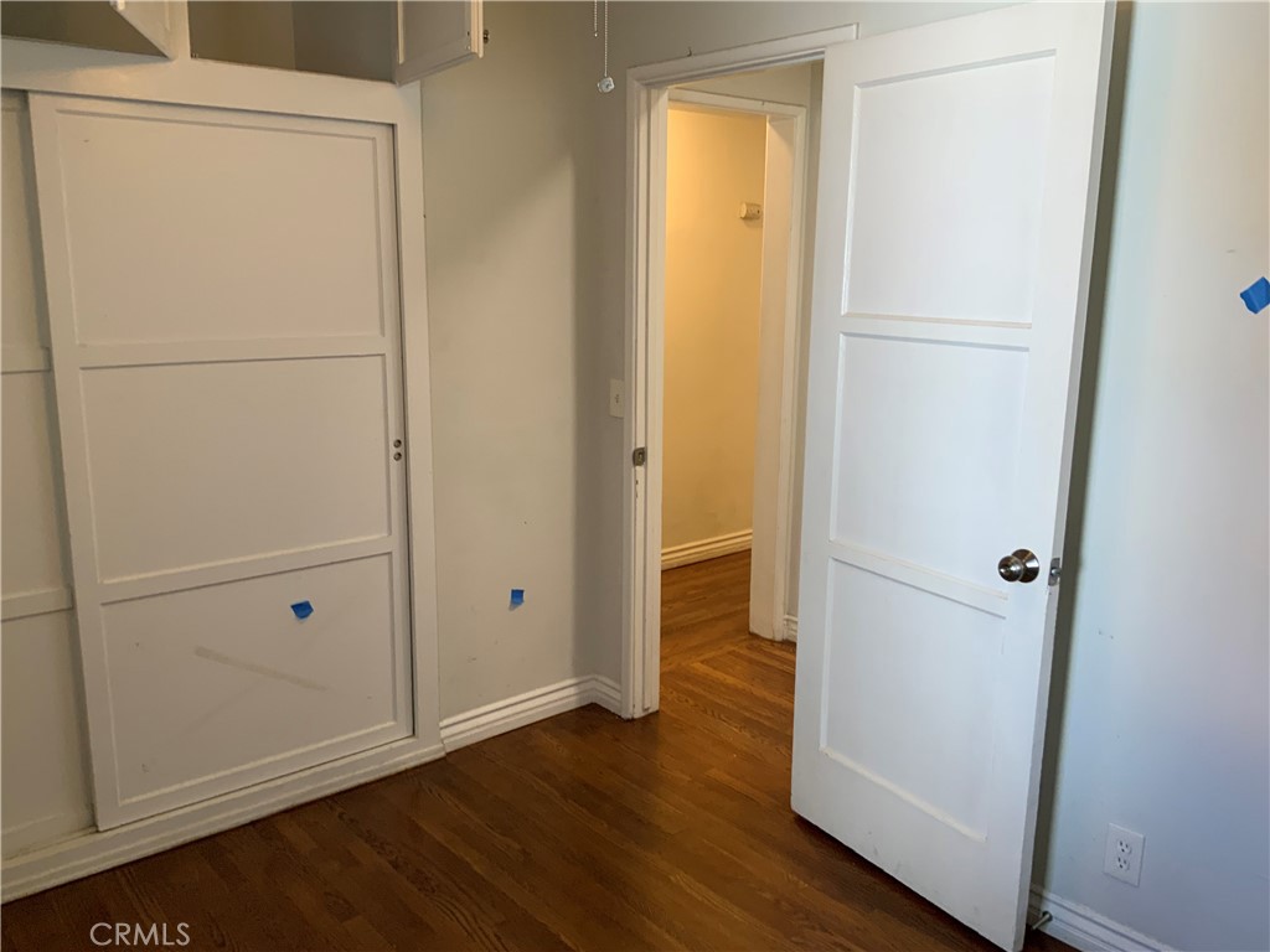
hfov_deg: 61.7
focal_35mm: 29
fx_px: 1064
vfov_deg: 48.2
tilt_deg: -13.9
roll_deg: -1.3
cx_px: 635
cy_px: 476
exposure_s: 1/60
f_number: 1.8
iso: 50
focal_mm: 3
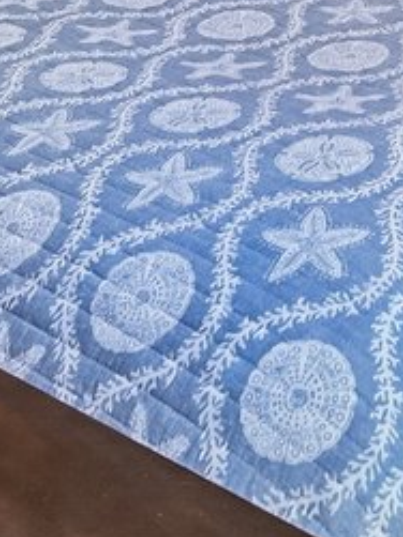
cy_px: -525
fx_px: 1709
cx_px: 508
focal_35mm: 110
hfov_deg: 13.0
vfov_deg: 14.8
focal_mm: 14
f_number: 8
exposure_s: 1/3.33
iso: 400
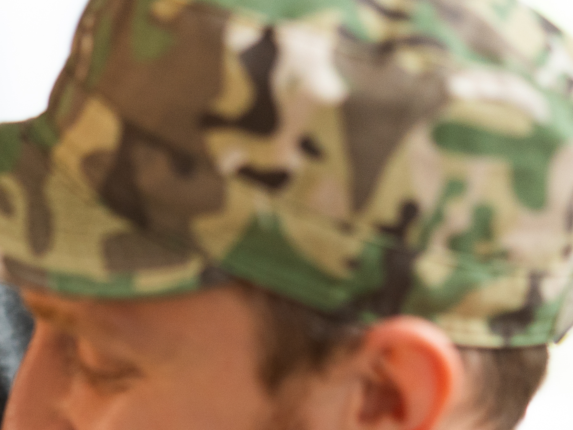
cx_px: 38
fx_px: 1887
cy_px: 599
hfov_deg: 17.0
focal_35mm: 114
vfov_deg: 12.5
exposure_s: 1/80
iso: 640
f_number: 1.6
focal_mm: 35
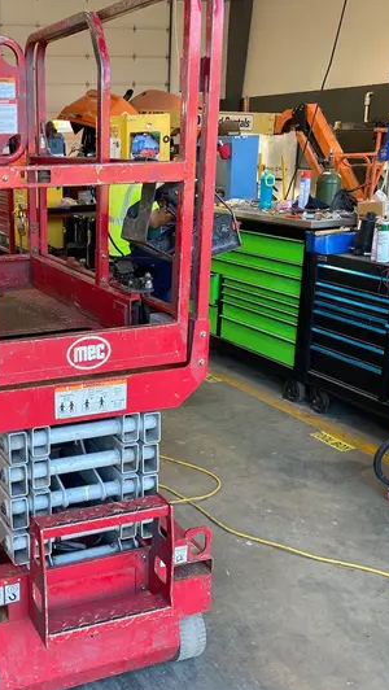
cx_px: 54
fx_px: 714
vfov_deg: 51.5
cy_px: 369
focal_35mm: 39
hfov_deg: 29.5
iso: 80
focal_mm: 4.25
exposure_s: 1/122
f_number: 1.8
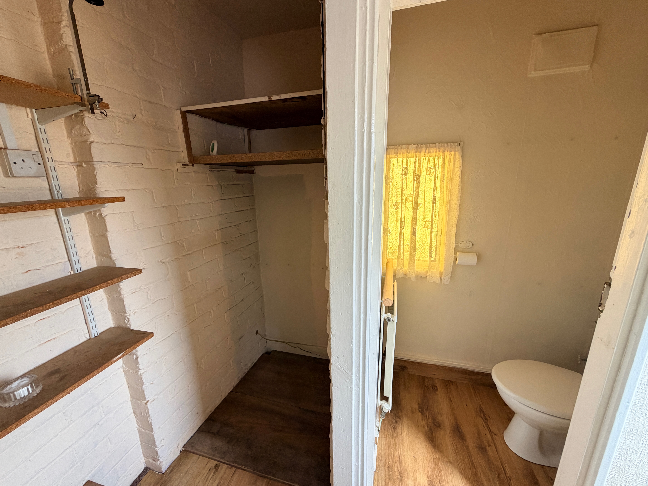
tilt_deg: -14.0
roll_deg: +1.8
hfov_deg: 102.1
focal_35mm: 14
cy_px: 243
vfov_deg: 85.7
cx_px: 324
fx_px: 262
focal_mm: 2.22
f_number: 2.2
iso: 100
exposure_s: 1/121
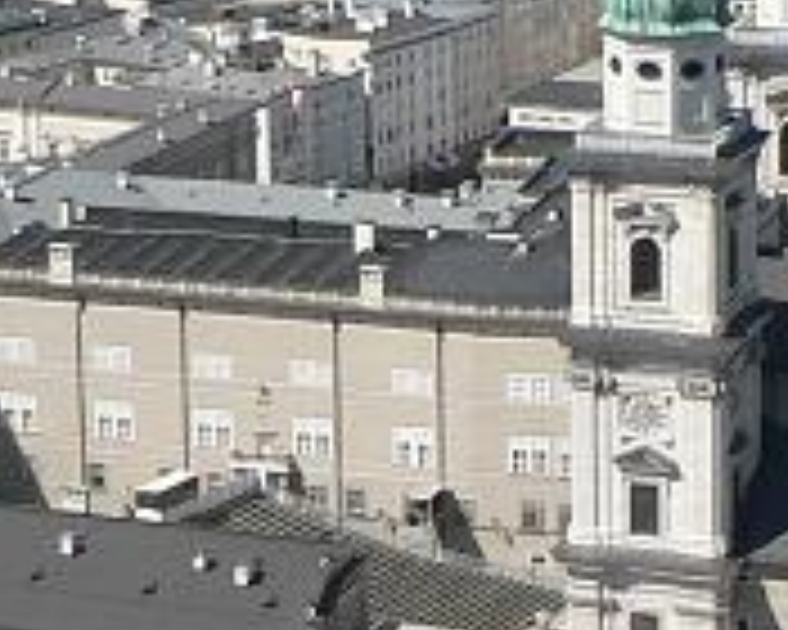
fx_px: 3755
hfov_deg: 11.9
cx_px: 644
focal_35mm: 161
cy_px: 540
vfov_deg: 9.6
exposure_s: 1/400
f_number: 5.6
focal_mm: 6
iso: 80
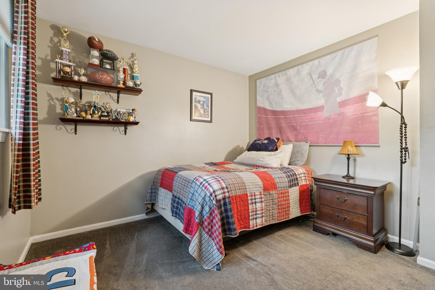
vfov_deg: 72.0
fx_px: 199
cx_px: 218
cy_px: 145
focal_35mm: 16
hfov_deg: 95.0
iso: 200
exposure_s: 1
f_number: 7.1
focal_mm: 16.5
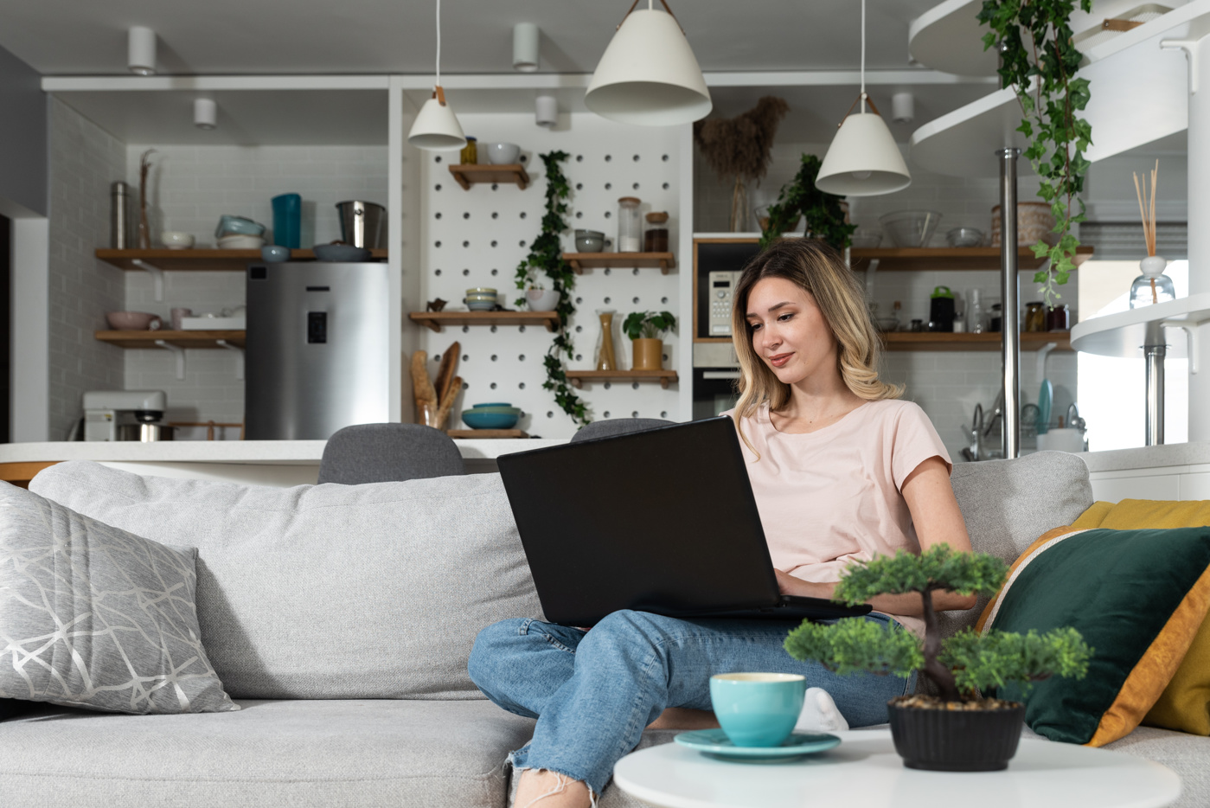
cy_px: 404
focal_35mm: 38
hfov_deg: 50.7
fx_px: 1278
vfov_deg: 35.1
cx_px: 605
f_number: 6.3
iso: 200
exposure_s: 1/160
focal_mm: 38
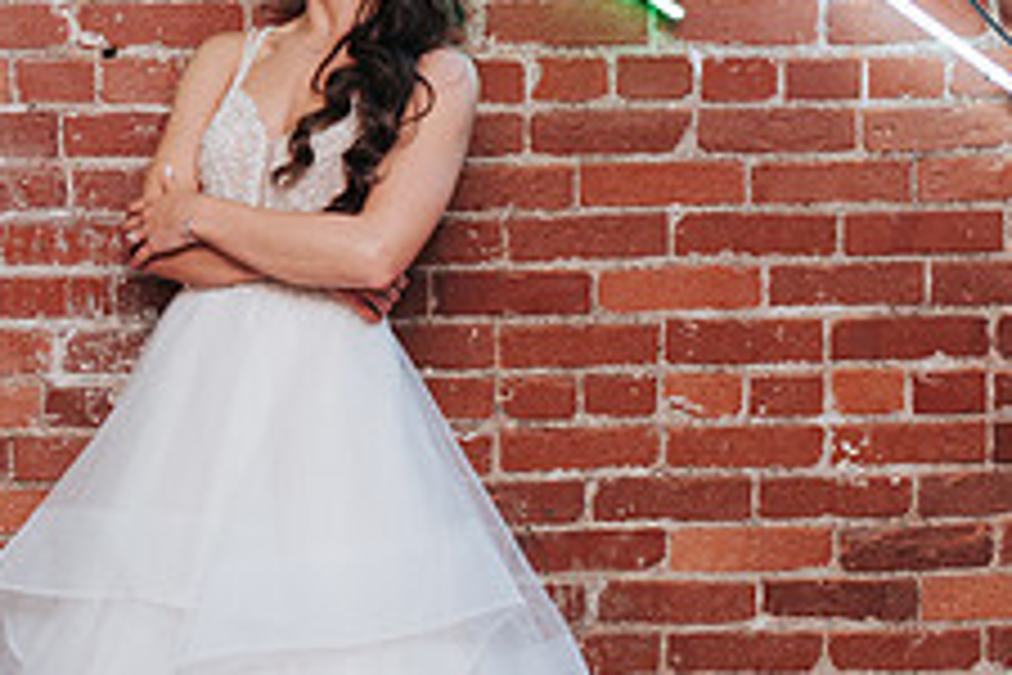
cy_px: 182
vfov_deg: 14.8
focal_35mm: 92
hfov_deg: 21.4
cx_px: -4
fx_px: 2586
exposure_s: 1/125
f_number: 2.8
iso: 800
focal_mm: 35
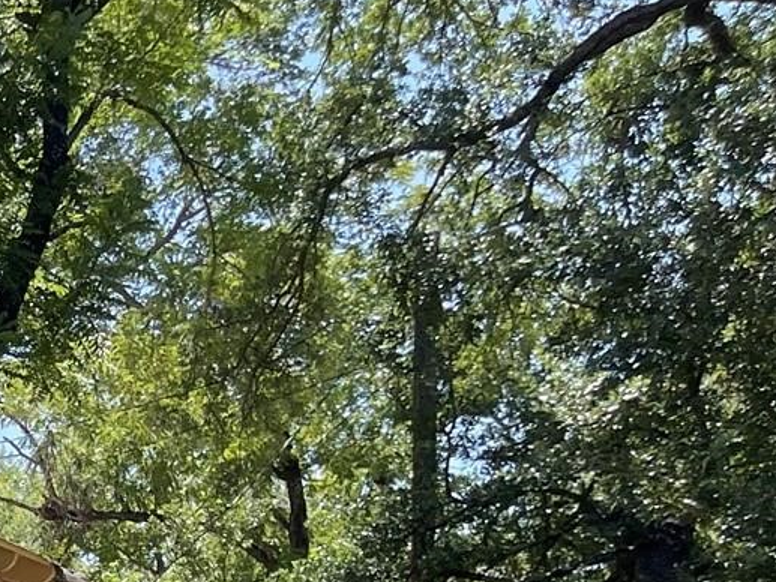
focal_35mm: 99
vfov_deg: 13.4
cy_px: 1048
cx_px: -657
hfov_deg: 16.4
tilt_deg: -2.0
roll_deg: +0.7
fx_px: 2220
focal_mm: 5.1
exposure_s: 1/700
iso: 32
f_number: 1.6
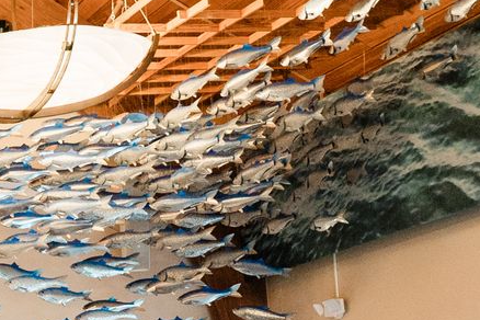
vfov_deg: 10.0
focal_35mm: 137
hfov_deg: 13.1
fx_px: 1827
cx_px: -461
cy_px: 196
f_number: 2.8
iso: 250
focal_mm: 24
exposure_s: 1/60
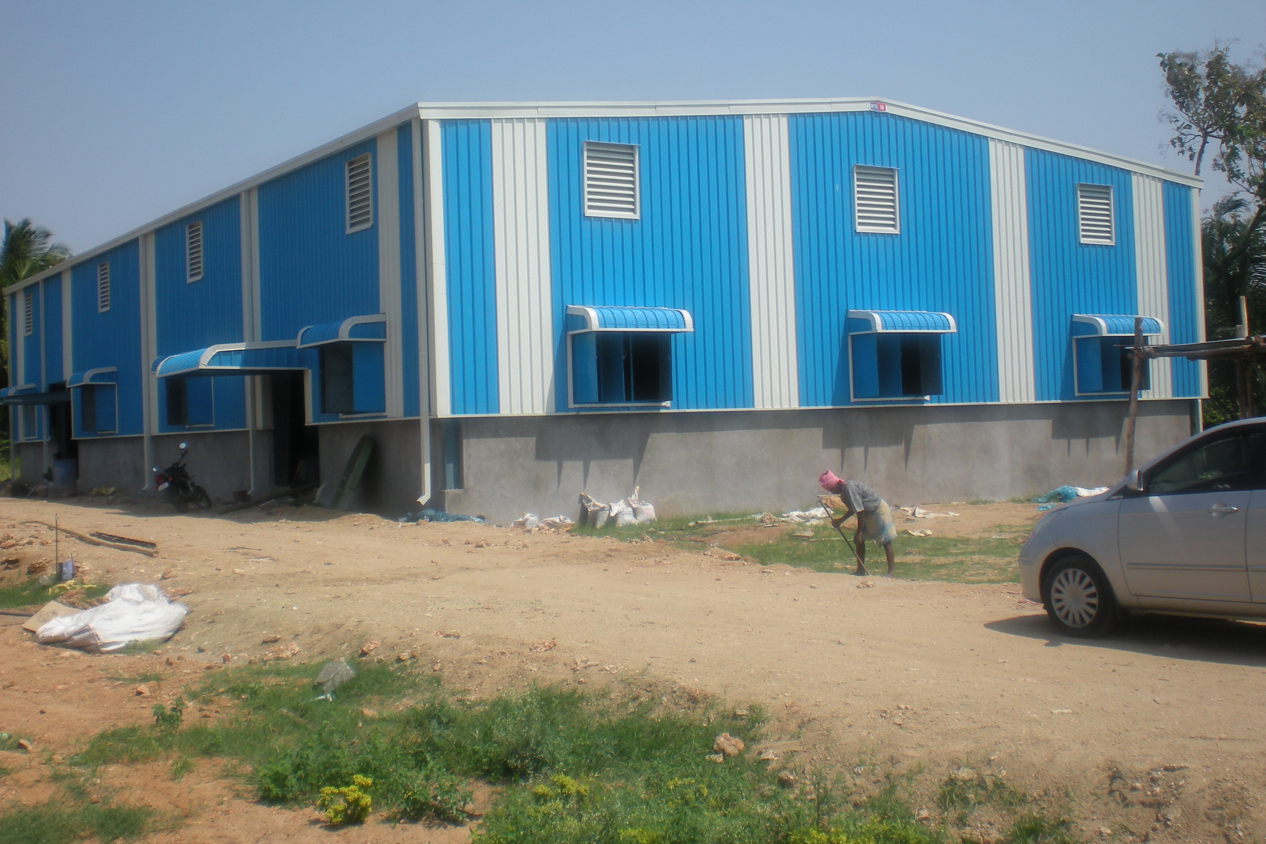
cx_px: 630
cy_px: 380
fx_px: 1618
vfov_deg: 29.2
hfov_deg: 42.7
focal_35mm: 46
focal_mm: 7.4
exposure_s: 1/511
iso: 64
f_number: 4.9
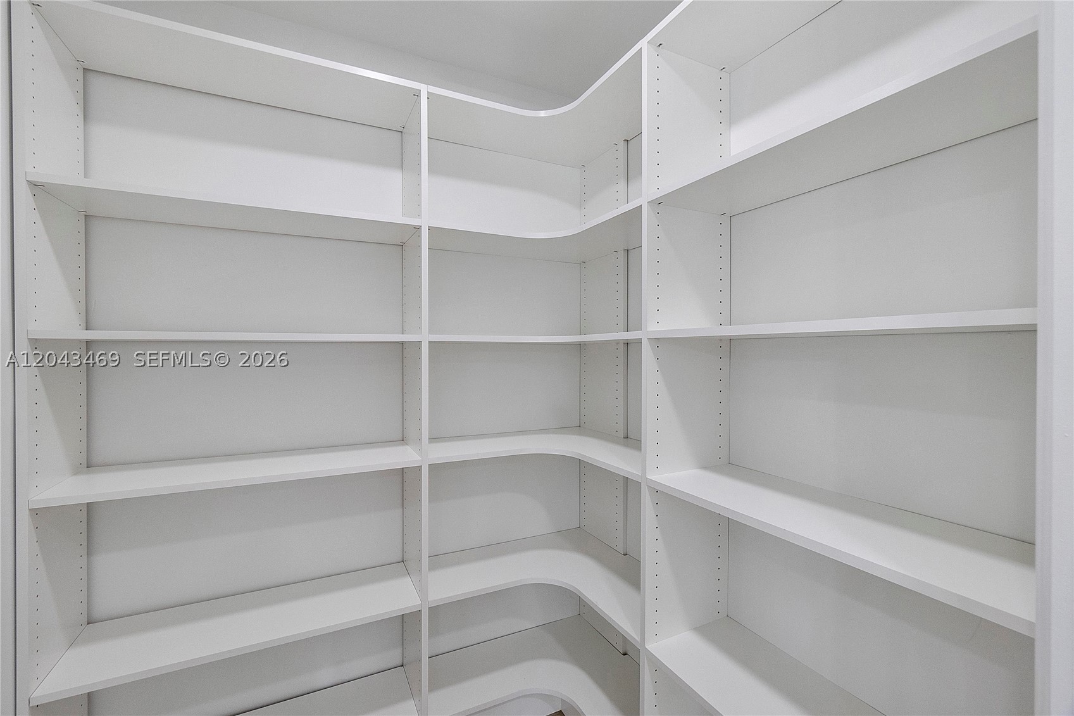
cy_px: 358
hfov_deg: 100.4
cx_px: 537
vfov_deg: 77.3
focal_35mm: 15
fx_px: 447
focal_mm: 10
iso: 250
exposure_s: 1/80
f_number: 8
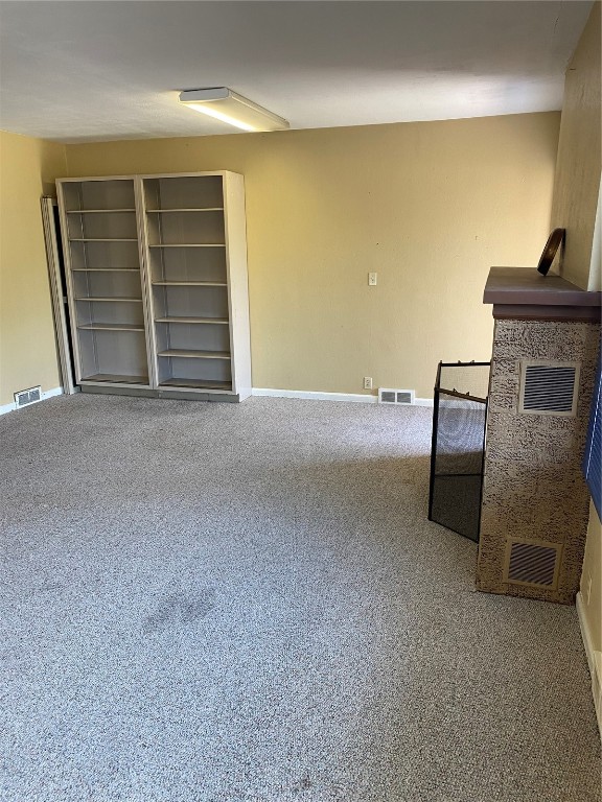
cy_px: 401
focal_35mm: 26
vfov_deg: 67.3
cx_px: 301
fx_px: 603
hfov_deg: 53.1
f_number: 1.8
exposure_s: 1/60
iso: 80
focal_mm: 4.25
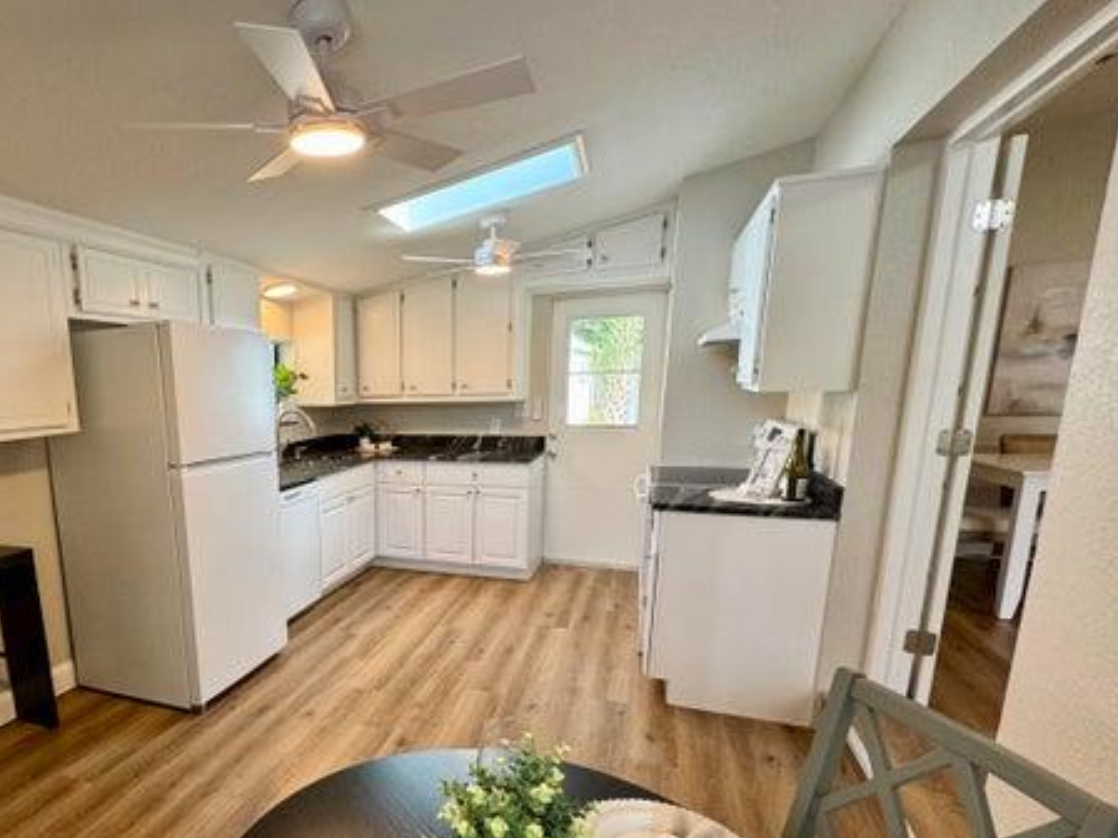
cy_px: 516
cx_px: 347
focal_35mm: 20
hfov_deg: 78.3
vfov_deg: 65.1
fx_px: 646
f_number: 2.2
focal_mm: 2.22
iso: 160
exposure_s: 1/120
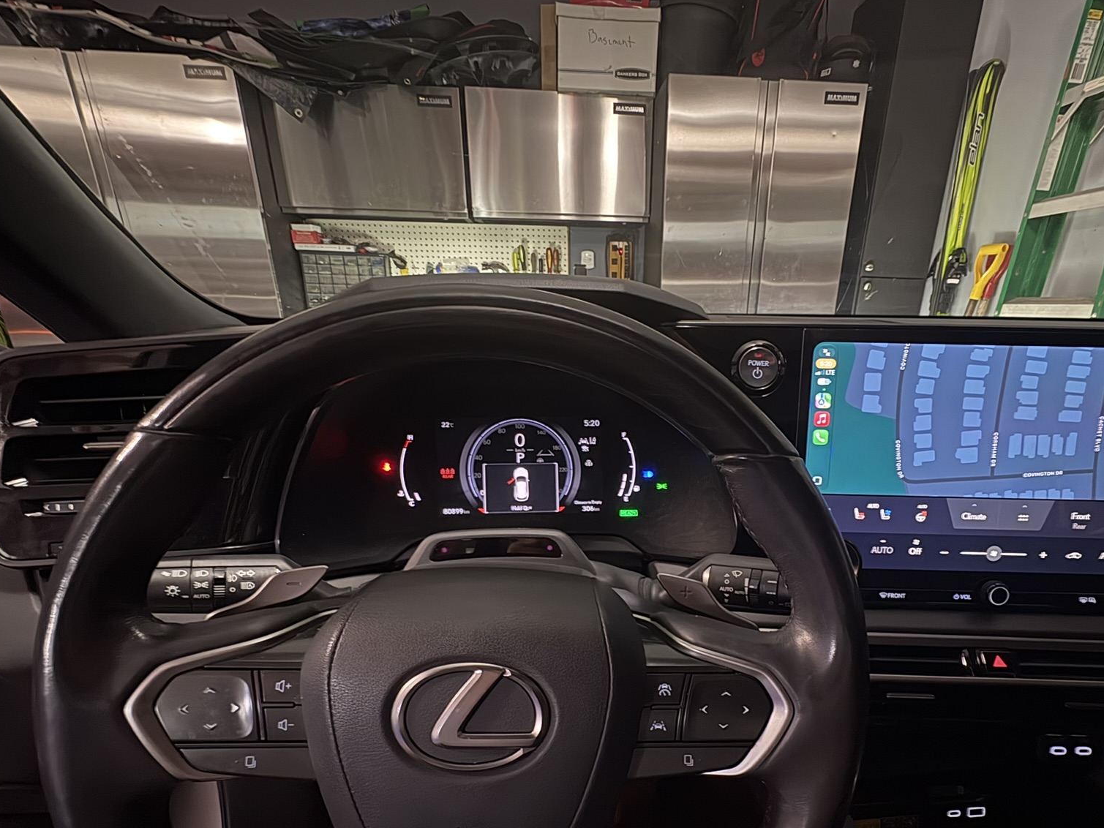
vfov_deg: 67.0
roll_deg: -1.1
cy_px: 547
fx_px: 606
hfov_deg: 84.3
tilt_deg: -21.7
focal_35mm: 19
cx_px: 613
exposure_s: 1/7
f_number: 2.2
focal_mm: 2.22
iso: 500
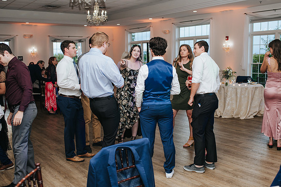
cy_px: 92
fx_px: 313
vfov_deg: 33.2
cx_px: 145
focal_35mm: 40
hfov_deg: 48.3
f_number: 3.2
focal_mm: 35
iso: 800
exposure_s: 1/200
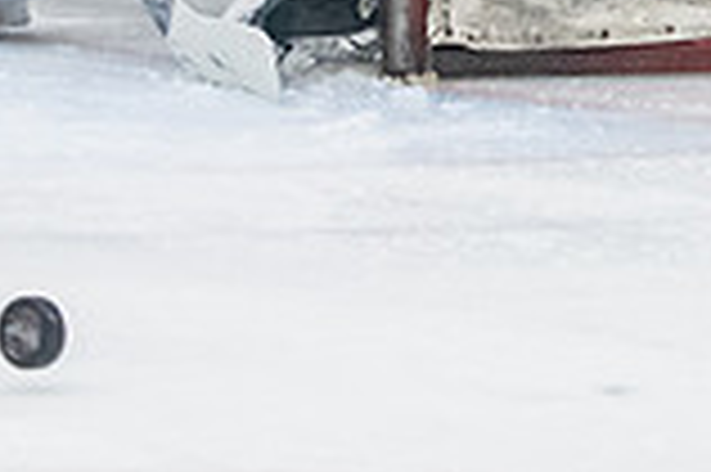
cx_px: 95
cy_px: -404
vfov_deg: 2.1
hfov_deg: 3.1
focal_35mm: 656
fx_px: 12942
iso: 4000
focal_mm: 98
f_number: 2.8
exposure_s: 1/800
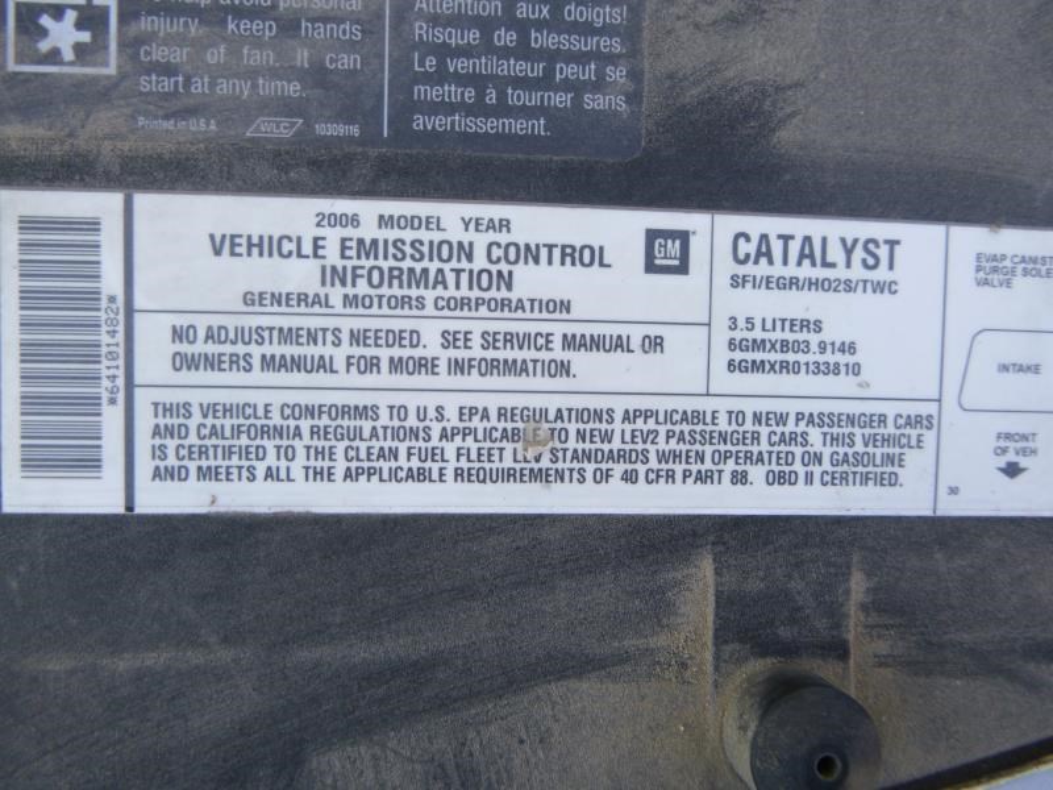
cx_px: 526
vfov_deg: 54.9
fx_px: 760
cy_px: 395
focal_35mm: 25
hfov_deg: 69.4
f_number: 3.9
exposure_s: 1/60
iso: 100
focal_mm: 4.5
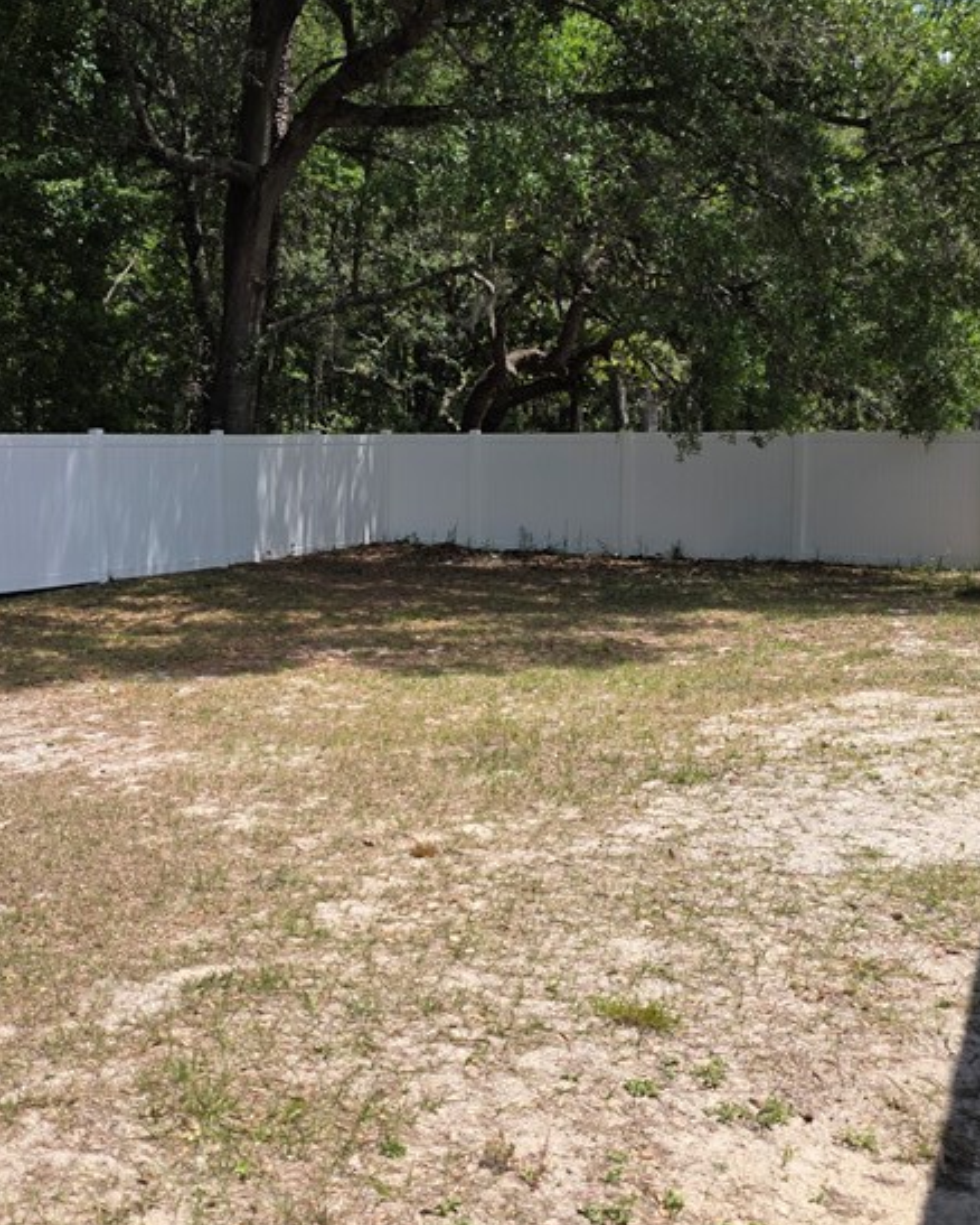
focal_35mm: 42
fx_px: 1522
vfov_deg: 43.8
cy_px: 643
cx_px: 354
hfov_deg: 35.5
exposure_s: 1/4539
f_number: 1.7
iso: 80
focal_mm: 6.3
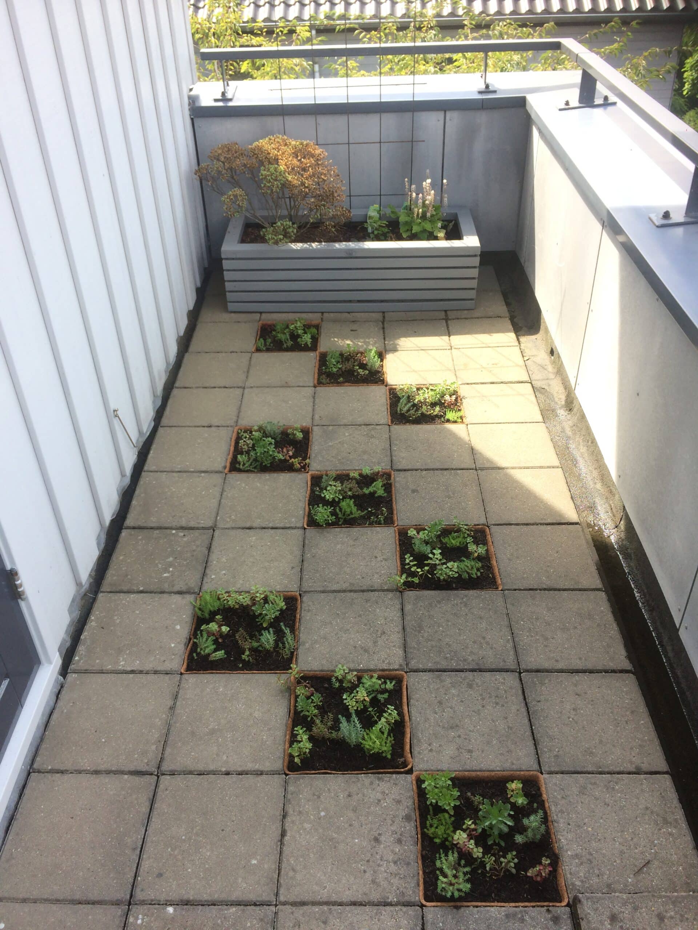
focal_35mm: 29
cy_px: 465
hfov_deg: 48.2
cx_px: 349
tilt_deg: -37.8
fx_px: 780
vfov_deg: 61.7
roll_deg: +3.5
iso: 32
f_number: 2.2
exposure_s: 1/297
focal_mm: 4.15
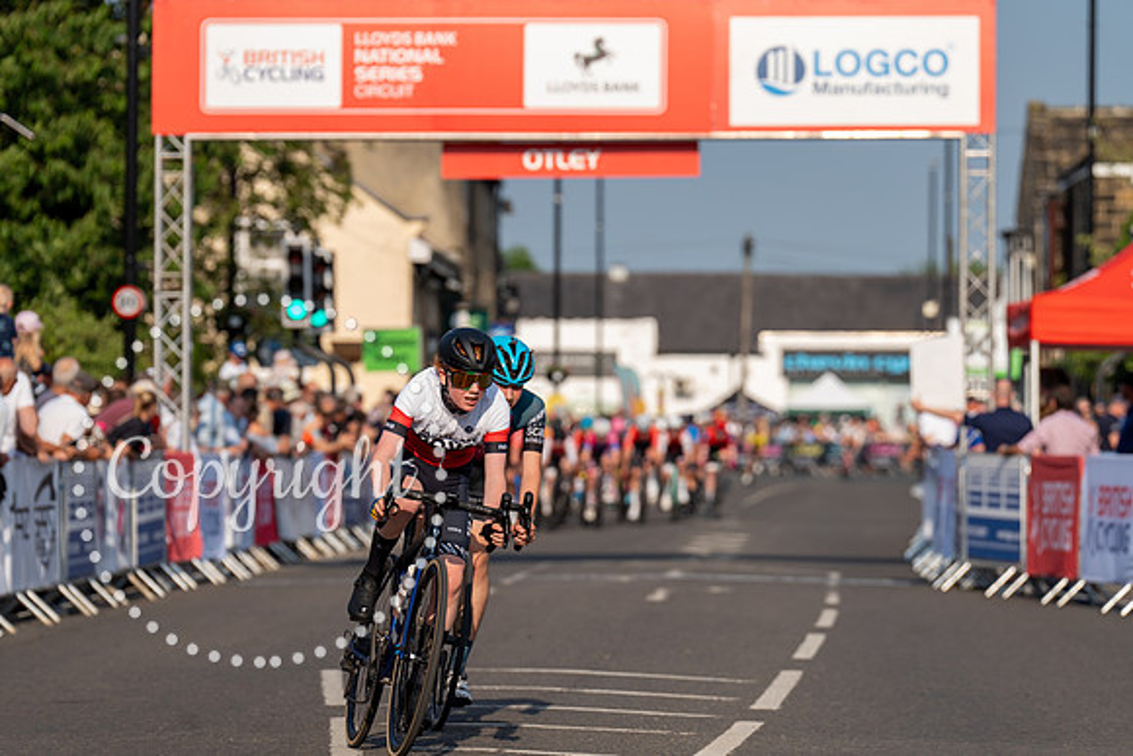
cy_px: 378
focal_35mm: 196
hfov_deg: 10.5
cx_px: 566
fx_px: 6159
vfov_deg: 7.0
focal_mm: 194
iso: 160
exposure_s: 1/1000
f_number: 4.5
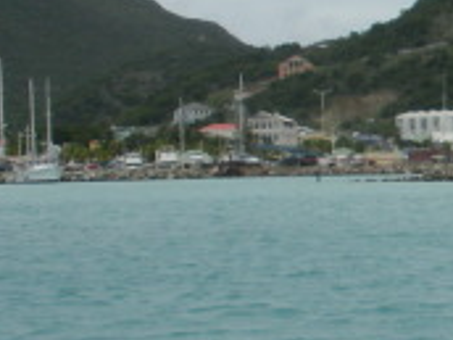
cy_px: 66
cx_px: 924
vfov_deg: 8.9
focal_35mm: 167
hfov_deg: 10.8
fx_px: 2185
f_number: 5.6
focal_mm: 6.3
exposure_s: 1/550
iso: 88
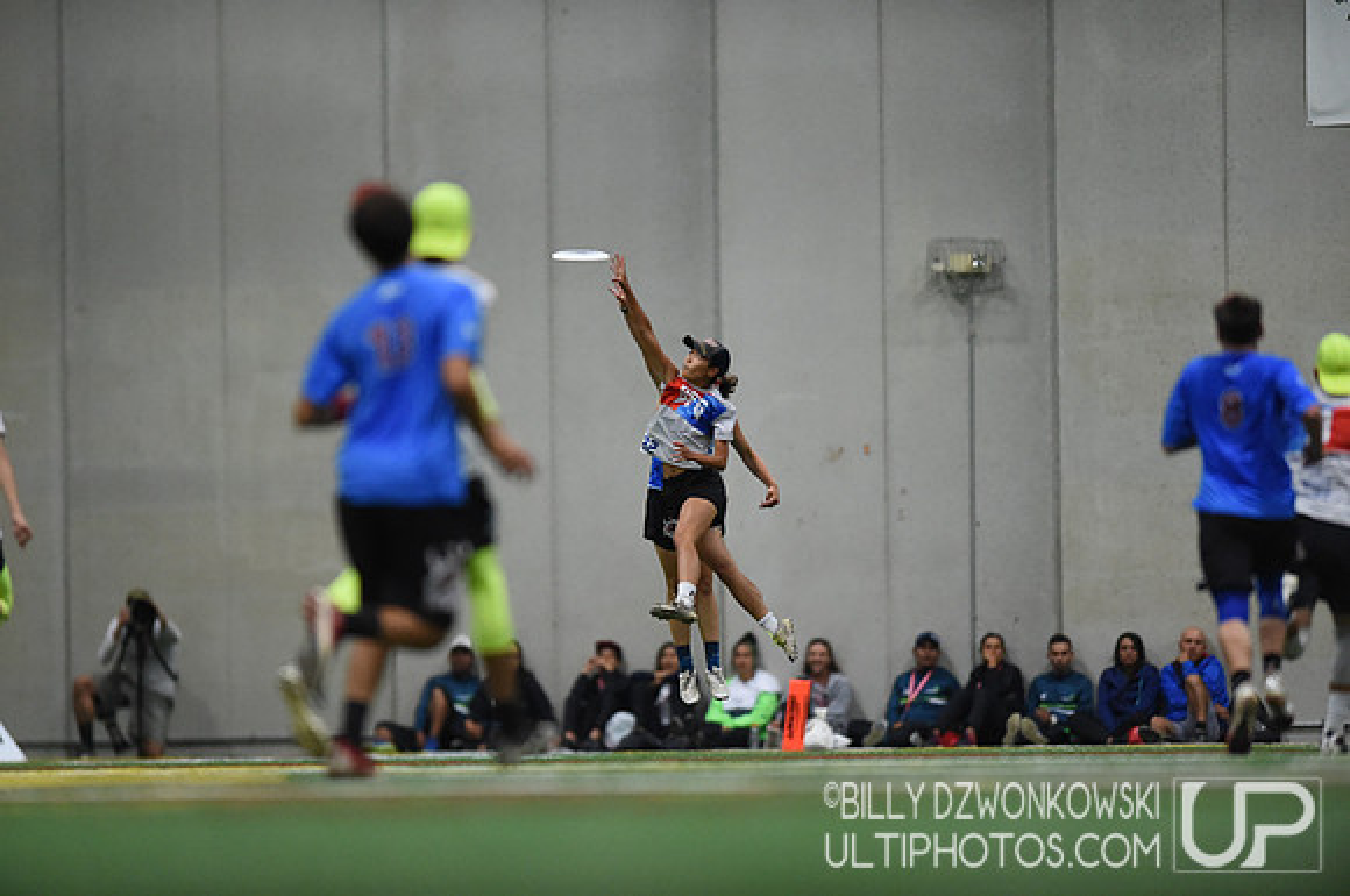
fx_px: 14979
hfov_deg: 5.2
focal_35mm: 400
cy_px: 448
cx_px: 675
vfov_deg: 3.4
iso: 10000
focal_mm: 400
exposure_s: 1/640
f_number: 2.8
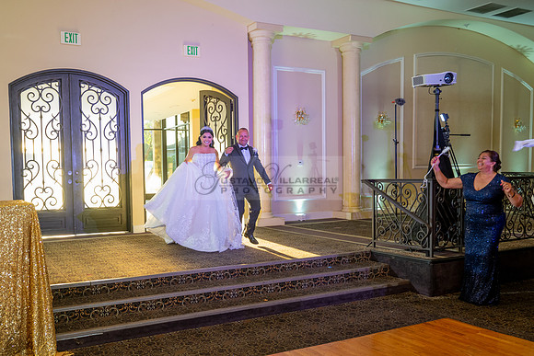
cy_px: 206
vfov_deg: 39.1
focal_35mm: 34
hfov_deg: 55.5
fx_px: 501
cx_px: 200
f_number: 4
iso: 800
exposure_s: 1/80
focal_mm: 27
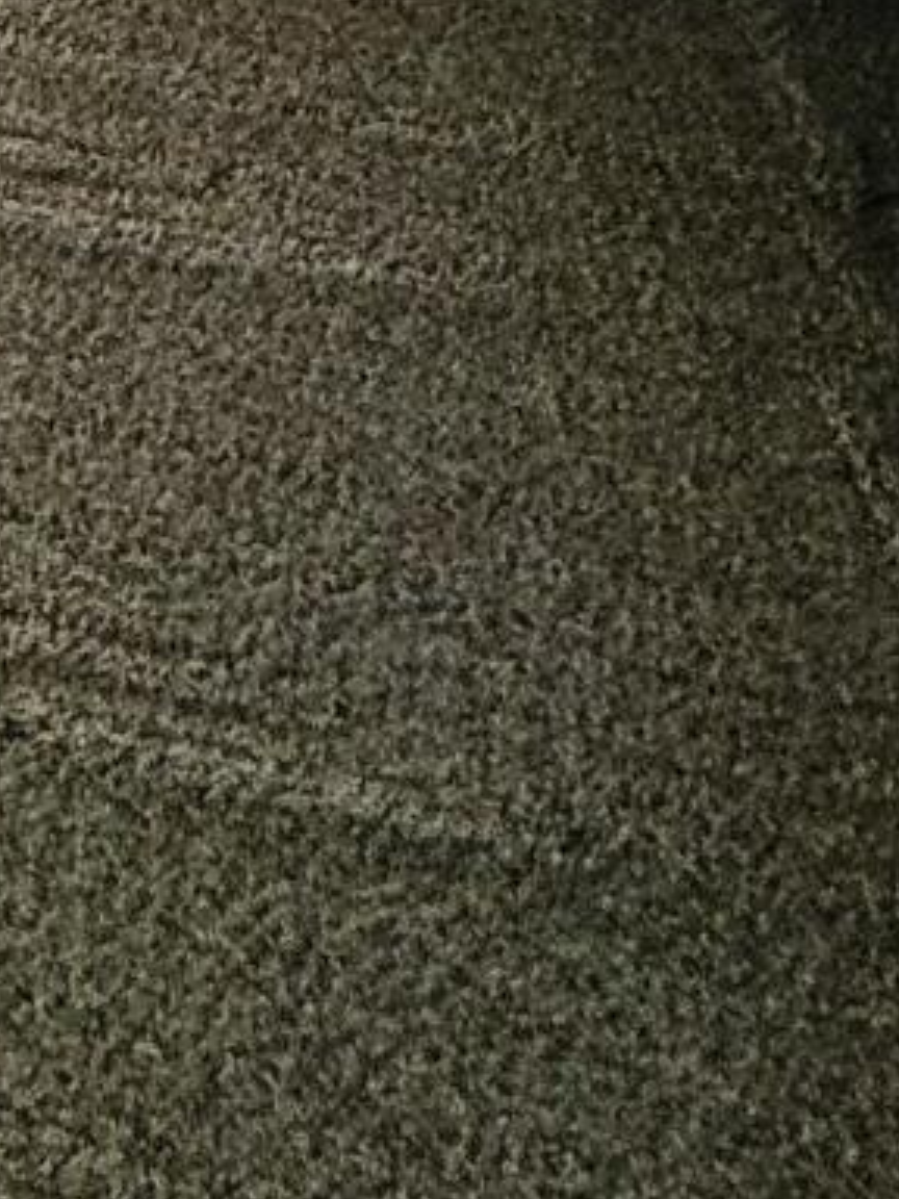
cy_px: -1764
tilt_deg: -14.1
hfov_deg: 15.1
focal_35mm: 73
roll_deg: +3.5
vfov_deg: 14.6
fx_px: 2528
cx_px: -1049
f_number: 2.2
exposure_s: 1/120
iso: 64
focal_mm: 2.22
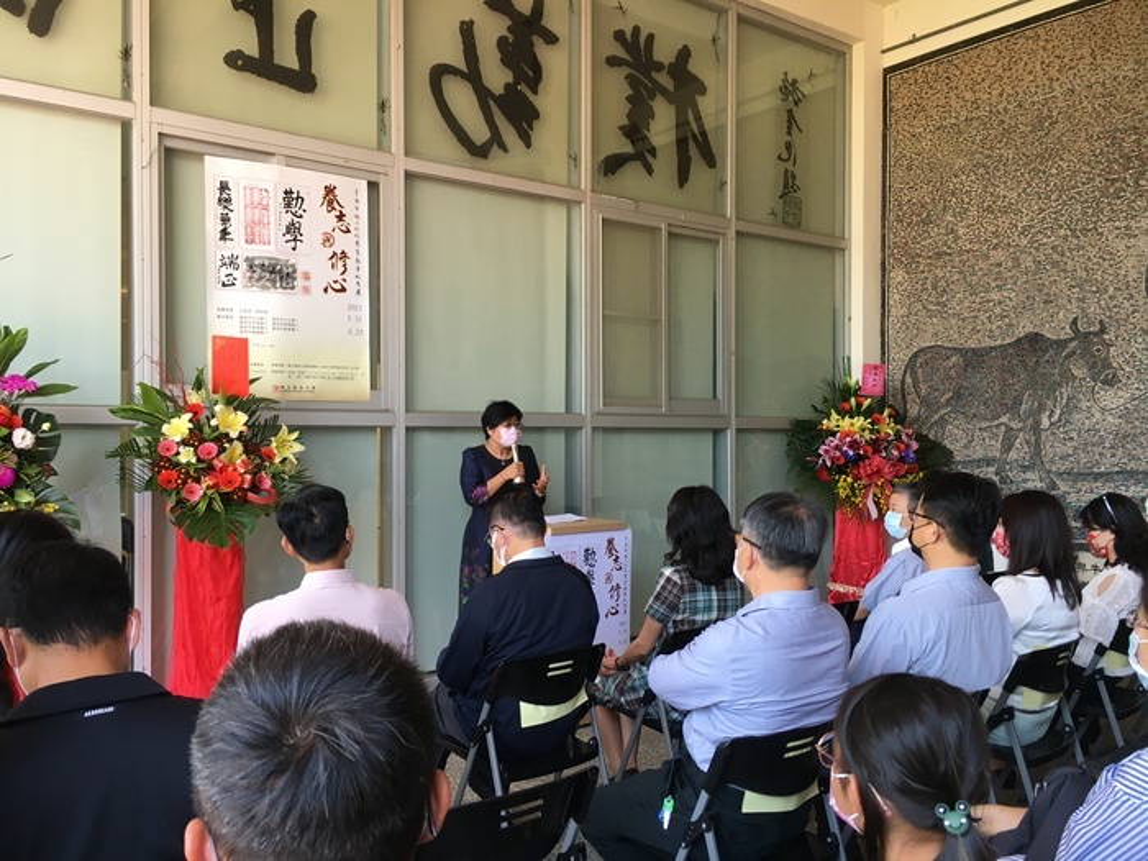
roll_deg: +0.6
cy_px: 430
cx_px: 574
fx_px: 962
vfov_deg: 48.2
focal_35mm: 29
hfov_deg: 61.7
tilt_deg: +0.3
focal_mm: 4.15
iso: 25
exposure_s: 1/40
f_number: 2.2
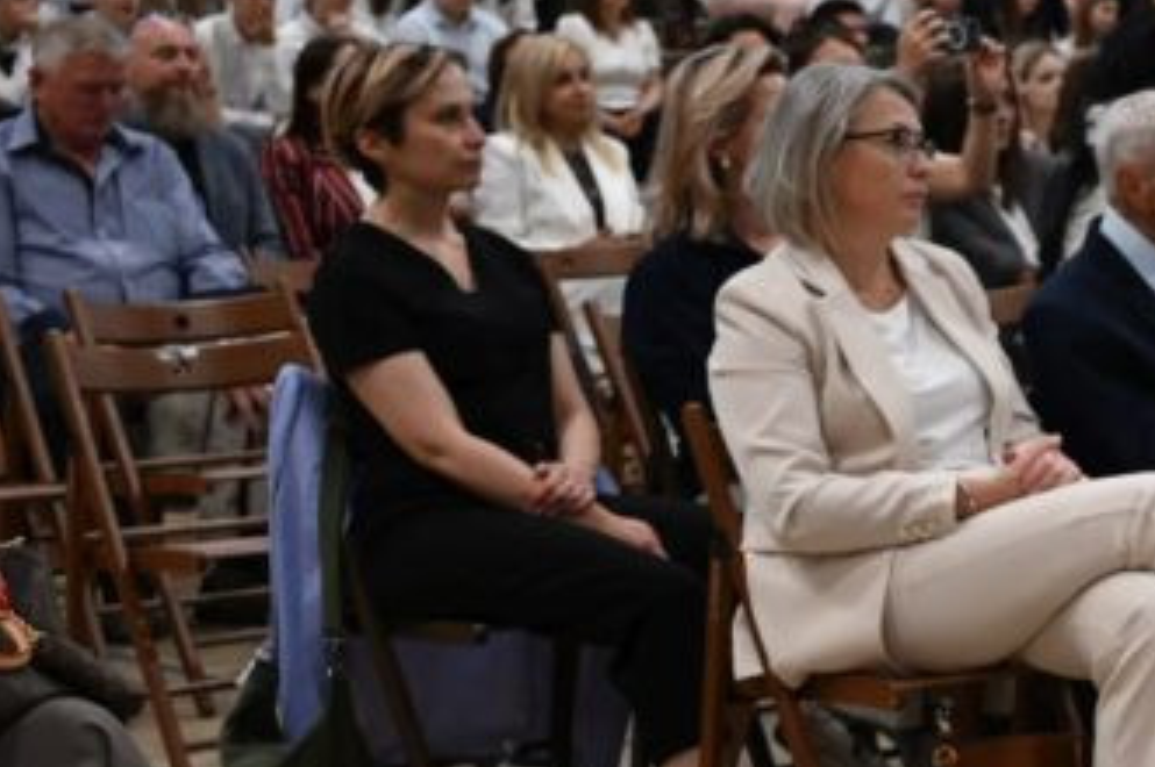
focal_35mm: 110
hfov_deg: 16.7
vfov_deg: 12.5
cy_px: 506
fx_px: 3512
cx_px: 1815
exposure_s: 1/250
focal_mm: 34.5
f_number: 4
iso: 1600
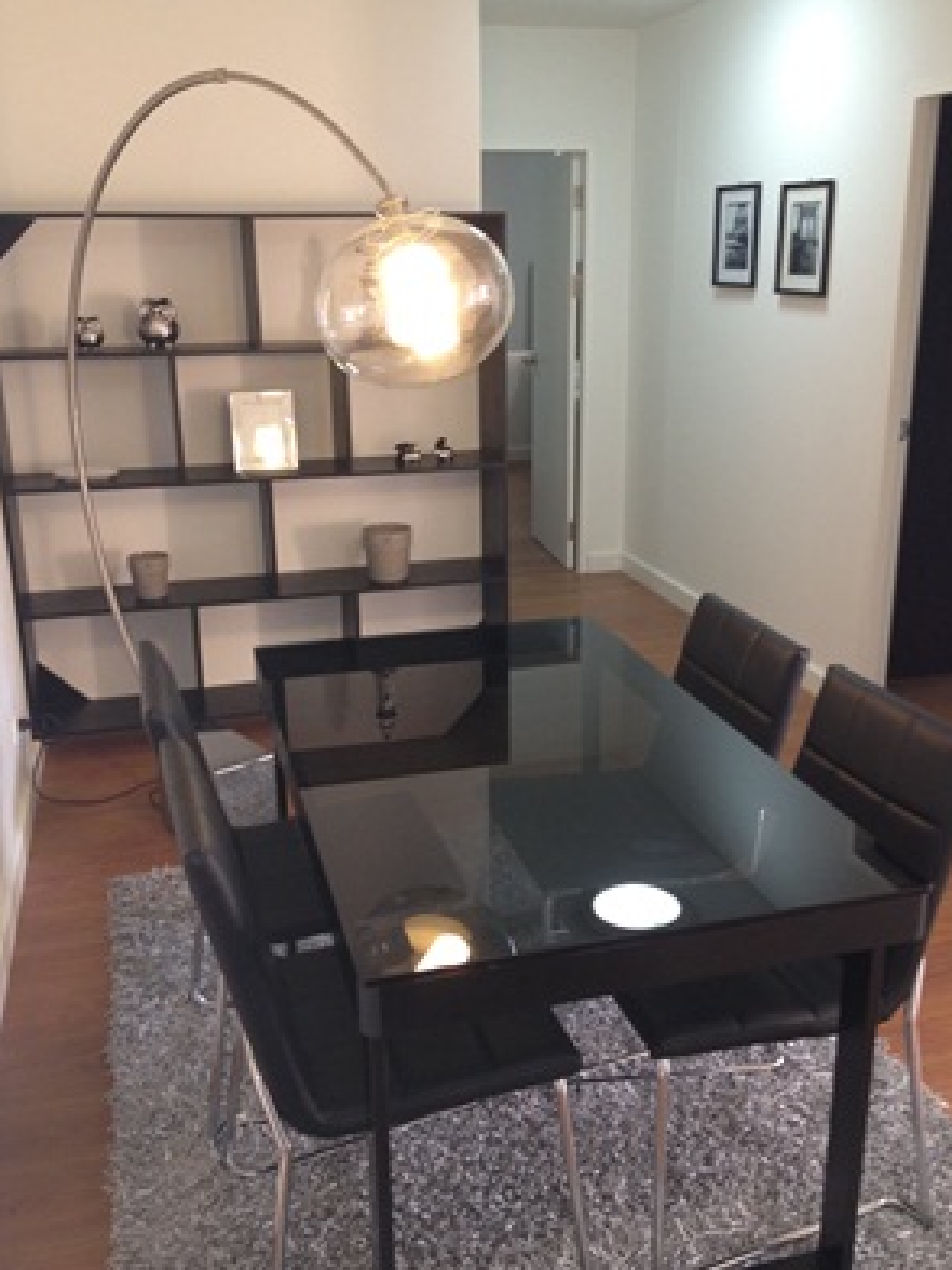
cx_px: 486
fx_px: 1320
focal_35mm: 36
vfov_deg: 51.4
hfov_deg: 39.7
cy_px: 627
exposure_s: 1/20
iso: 125
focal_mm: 4.28
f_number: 2.4
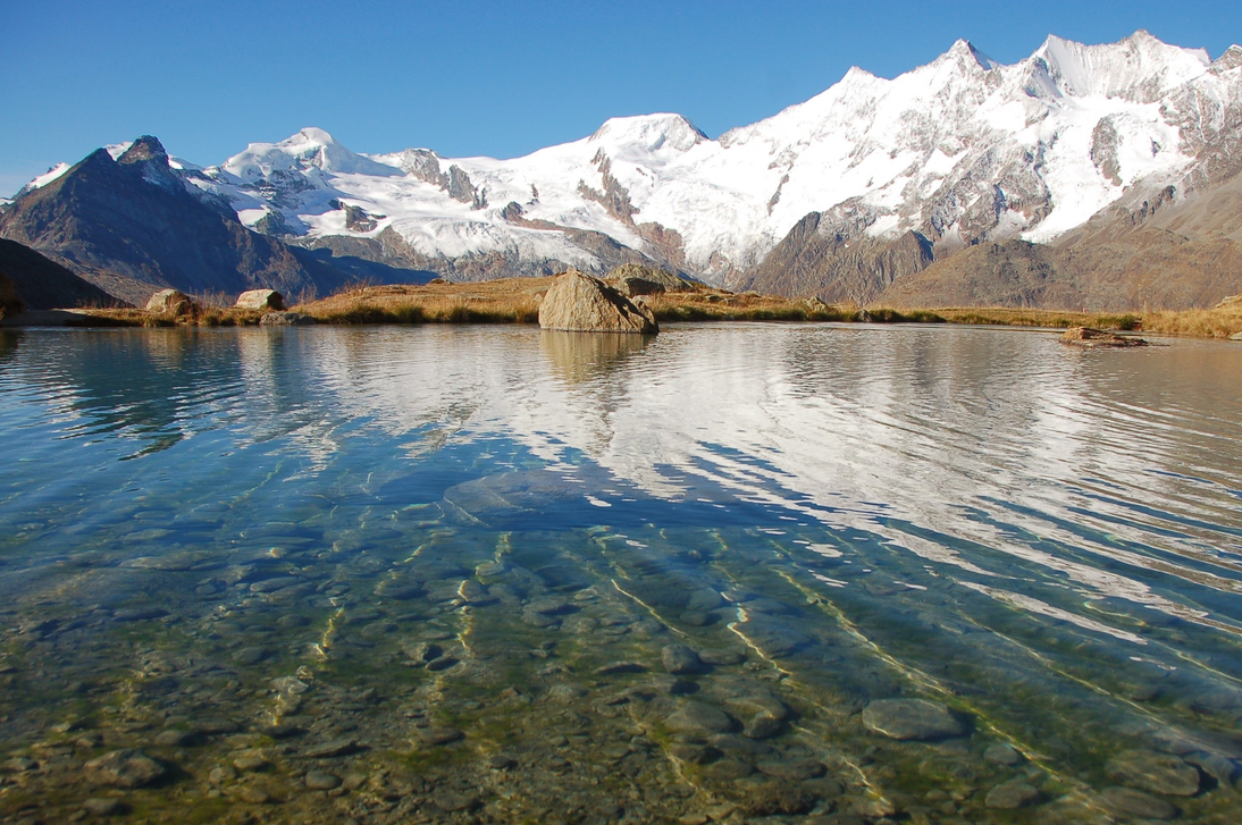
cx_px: 691
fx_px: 1068
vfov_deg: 42.2
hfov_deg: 60.2
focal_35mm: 31
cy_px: 450
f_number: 5
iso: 200
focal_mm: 18
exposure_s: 1/1250
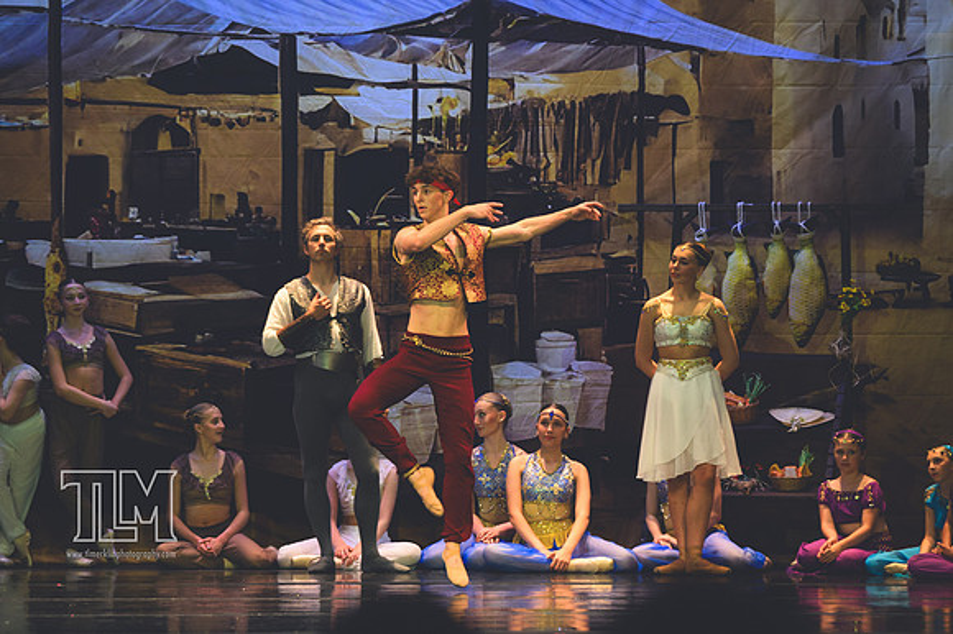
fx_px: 6535
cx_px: 476
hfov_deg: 8.3
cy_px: 317
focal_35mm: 247
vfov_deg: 5.6
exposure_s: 1/500
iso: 1250
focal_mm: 165
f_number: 2.8
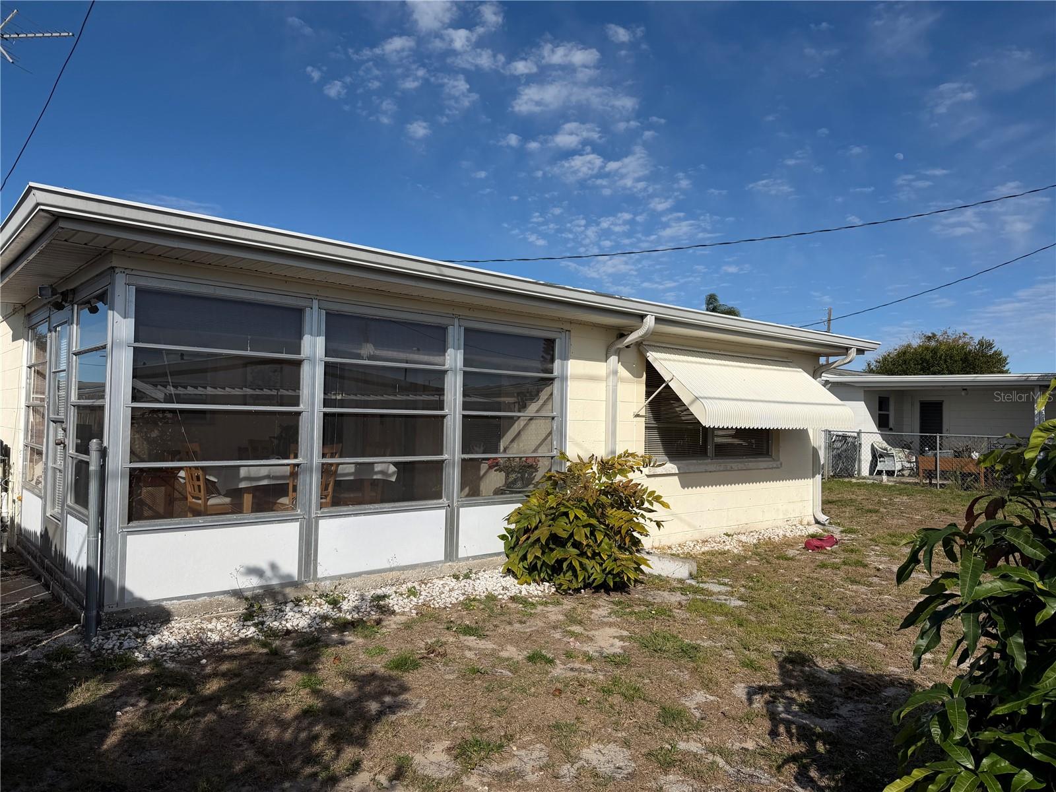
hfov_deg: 71.6
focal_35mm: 24
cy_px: 396
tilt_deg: +1.8
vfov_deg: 56.8
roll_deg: -0.7
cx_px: 528
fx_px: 732
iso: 80
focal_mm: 6.76
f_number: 1.78
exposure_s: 1/9091
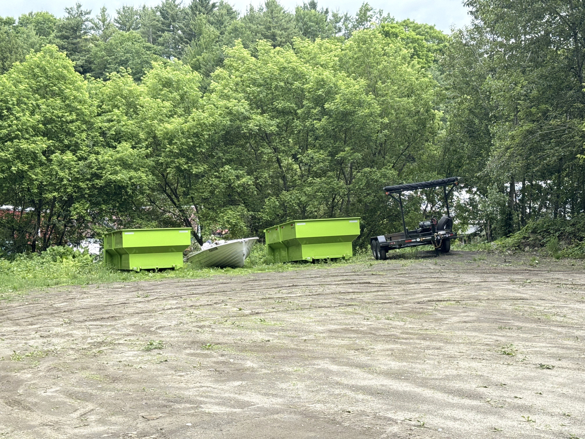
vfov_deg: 30.3
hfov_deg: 39.7
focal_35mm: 48
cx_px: 292
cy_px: 220
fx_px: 811
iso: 64
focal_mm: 6.76
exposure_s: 1/819
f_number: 1.78
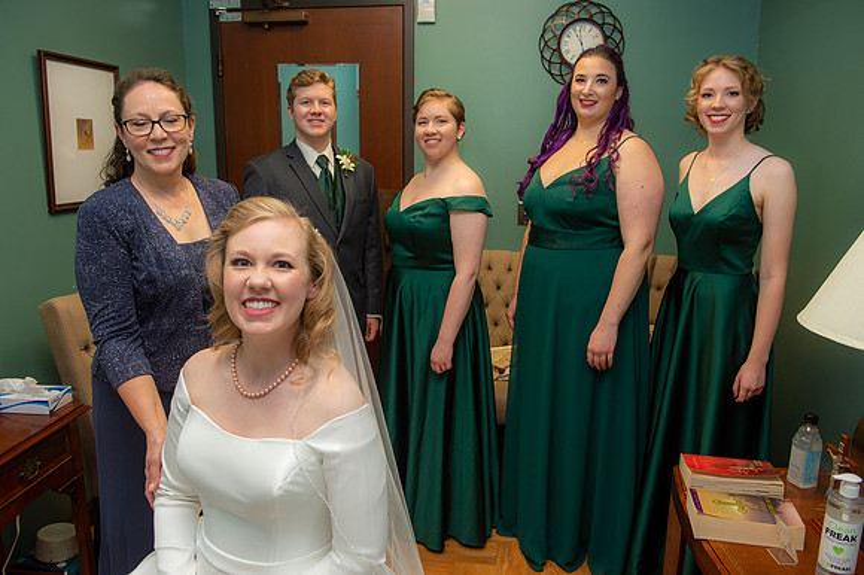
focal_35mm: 27
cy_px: 288
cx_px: 432
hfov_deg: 67.4
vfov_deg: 47.9
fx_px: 648
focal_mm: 27
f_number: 5.6
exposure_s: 1/160
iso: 1250
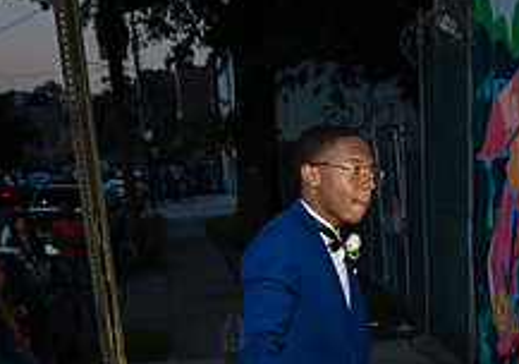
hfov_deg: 28.2
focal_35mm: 66
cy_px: 473
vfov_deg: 19.6
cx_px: 523
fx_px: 967
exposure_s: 1/320
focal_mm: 24
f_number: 4.5
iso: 1000
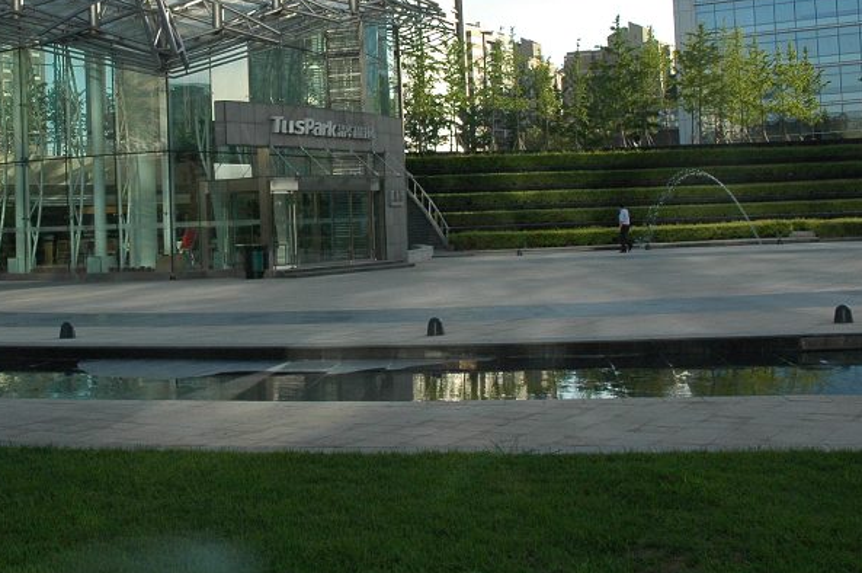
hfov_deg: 35.0
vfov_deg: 24.0
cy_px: 164
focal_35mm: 56
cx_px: 225
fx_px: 1339
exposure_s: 1/320
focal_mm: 22
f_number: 10
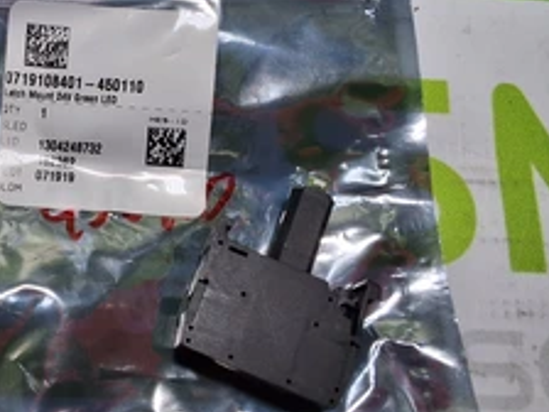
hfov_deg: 37.2
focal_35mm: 50
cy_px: 186
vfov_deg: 29.1
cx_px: 132
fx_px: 793
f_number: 1.9
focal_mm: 2.91
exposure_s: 1/226
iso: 32
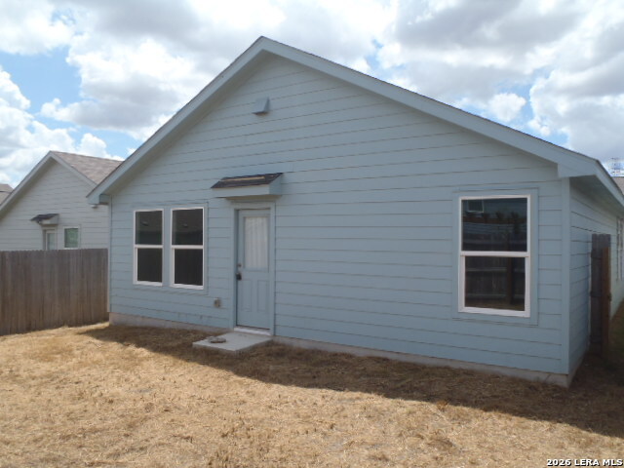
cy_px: 234
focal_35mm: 28
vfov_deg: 49.7
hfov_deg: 63.4
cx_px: 312
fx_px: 505
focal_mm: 5
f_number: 3.9
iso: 80
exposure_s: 1/640
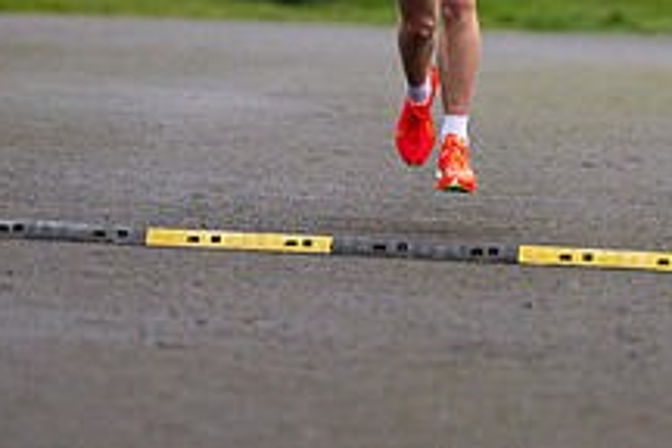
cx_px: 488
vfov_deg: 1.1
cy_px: -149
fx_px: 22548
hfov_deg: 1.7
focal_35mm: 1208
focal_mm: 300
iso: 280
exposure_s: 1/1600
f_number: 2.8
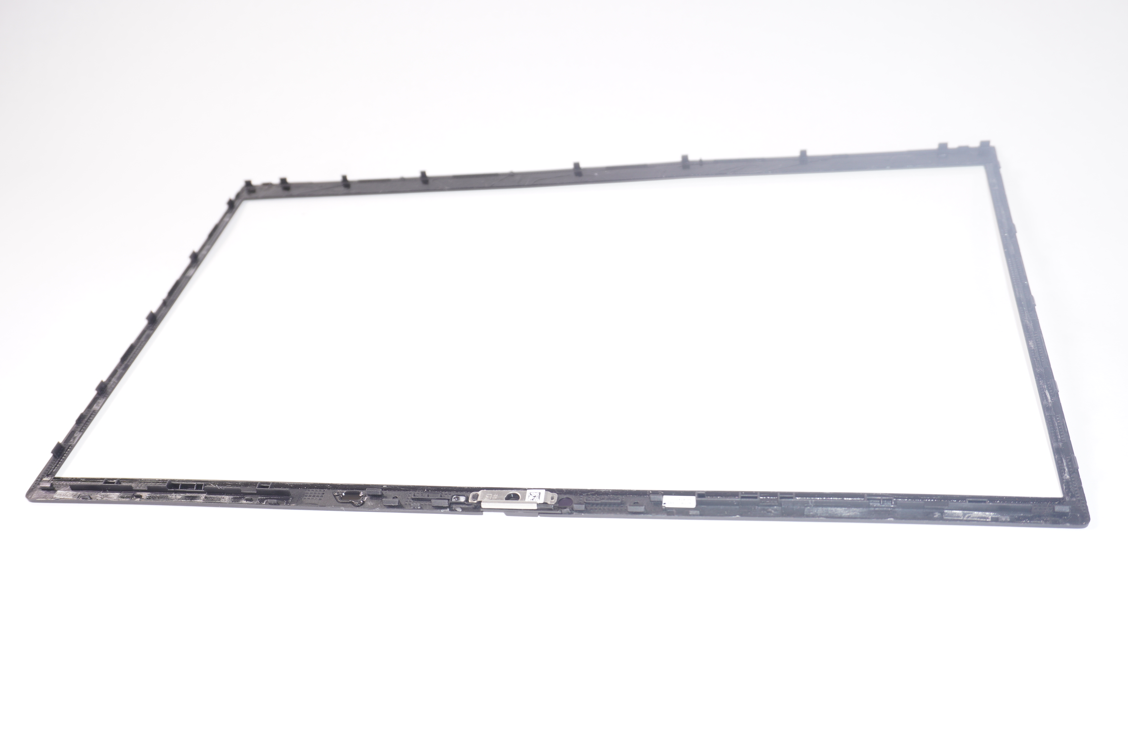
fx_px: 1127
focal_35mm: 36
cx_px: 564
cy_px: 375
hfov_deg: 53.2
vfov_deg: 36.8
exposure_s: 1/60
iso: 100
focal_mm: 24
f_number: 5.6
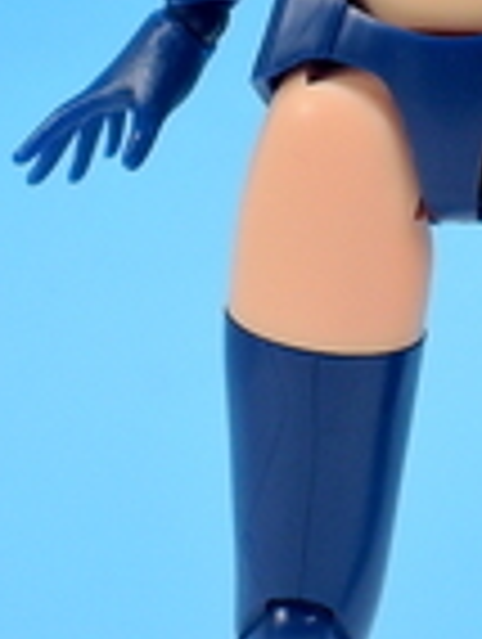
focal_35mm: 507
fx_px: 9385
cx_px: 532
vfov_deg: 3.9
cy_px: 140
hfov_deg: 2.9
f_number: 5.6
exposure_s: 1/2.5
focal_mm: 25.5
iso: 80
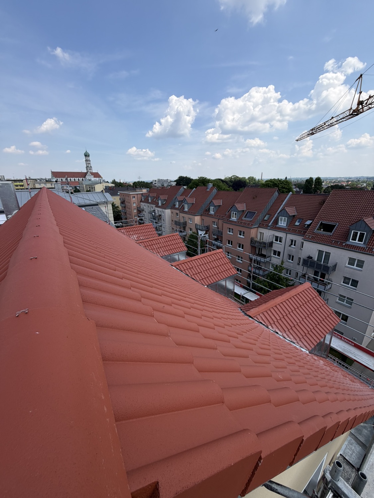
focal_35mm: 14
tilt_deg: -19.4
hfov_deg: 85.7
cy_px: 249
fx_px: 202
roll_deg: +0.6
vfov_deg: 102.1
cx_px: 187
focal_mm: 2.22
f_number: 2.2
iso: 25
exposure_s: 1/770
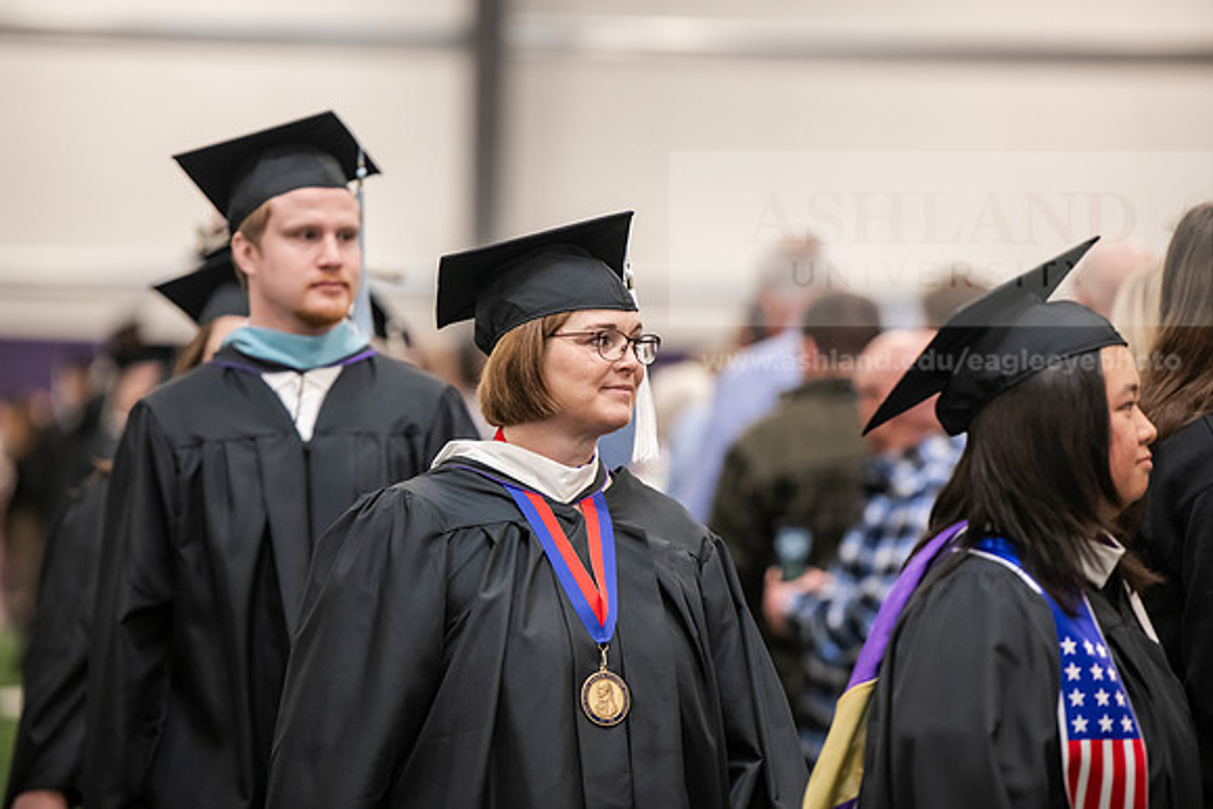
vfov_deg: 7.4
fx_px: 6235
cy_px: 404
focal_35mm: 185
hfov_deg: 11.1
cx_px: 606
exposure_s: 1/200
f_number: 3.2
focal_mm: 185
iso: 2500
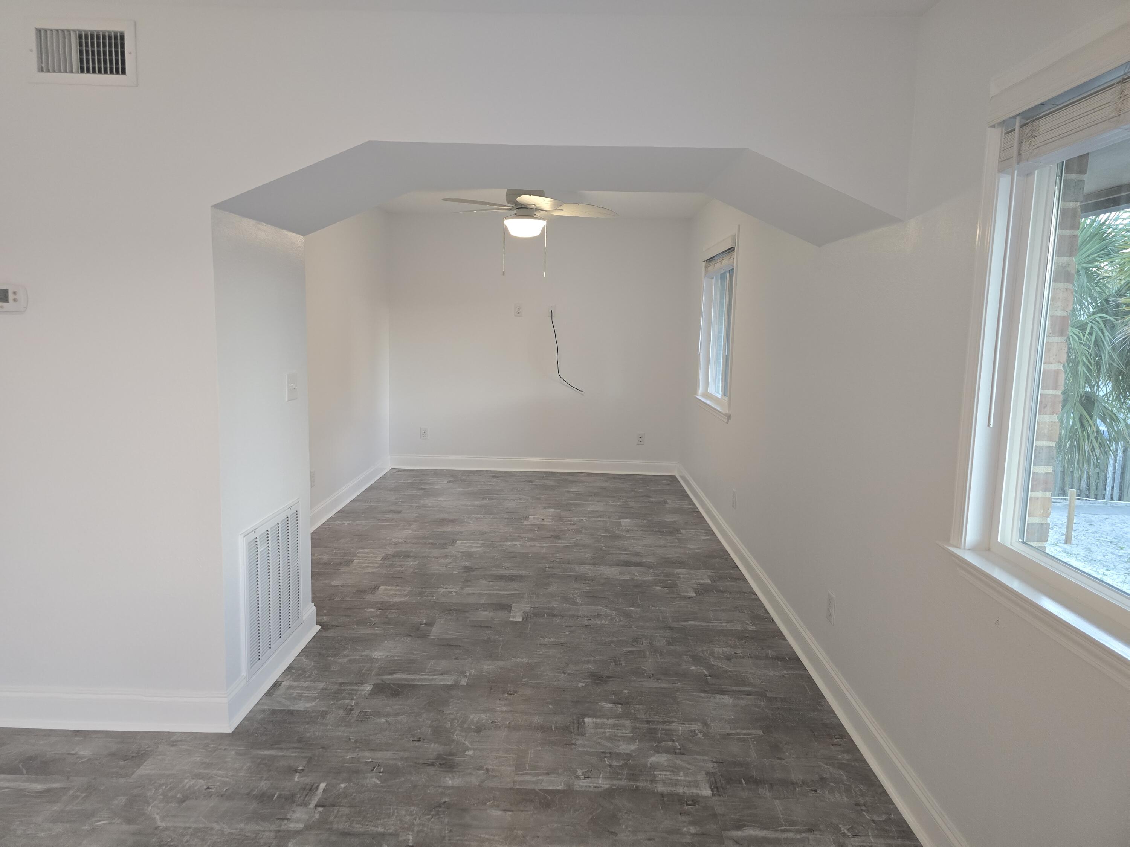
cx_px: 565
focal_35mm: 23
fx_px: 751
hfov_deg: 73.9
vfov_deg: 58.9
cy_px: 424
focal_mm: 6.3
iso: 400
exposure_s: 1/120
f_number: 1.7
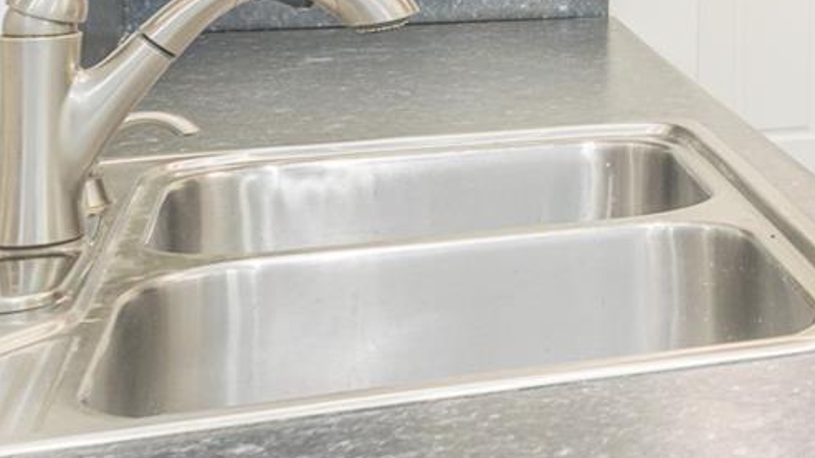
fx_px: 1880
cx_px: 1294
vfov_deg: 13.2
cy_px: -216
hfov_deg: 20.2
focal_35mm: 87
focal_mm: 20
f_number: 8
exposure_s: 1/6
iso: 320
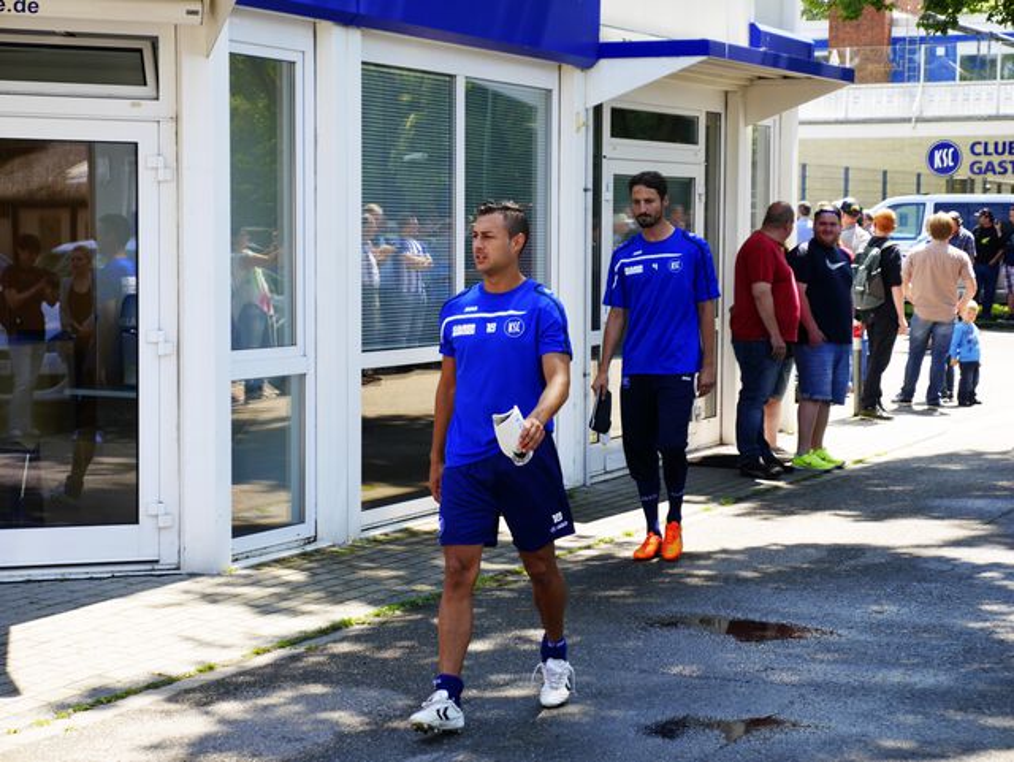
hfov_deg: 23.3
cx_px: 507
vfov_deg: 17.6
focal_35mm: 84
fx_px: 2462
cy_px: 381
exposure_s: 1/200
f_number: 6.3
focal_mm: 42
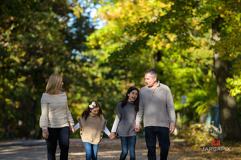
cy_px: 80
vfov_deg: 8.9
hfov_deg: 13.2
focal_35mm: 155
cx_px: 120
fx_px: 1038
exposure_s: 1/400
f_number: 3.2
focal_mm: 155
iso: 200
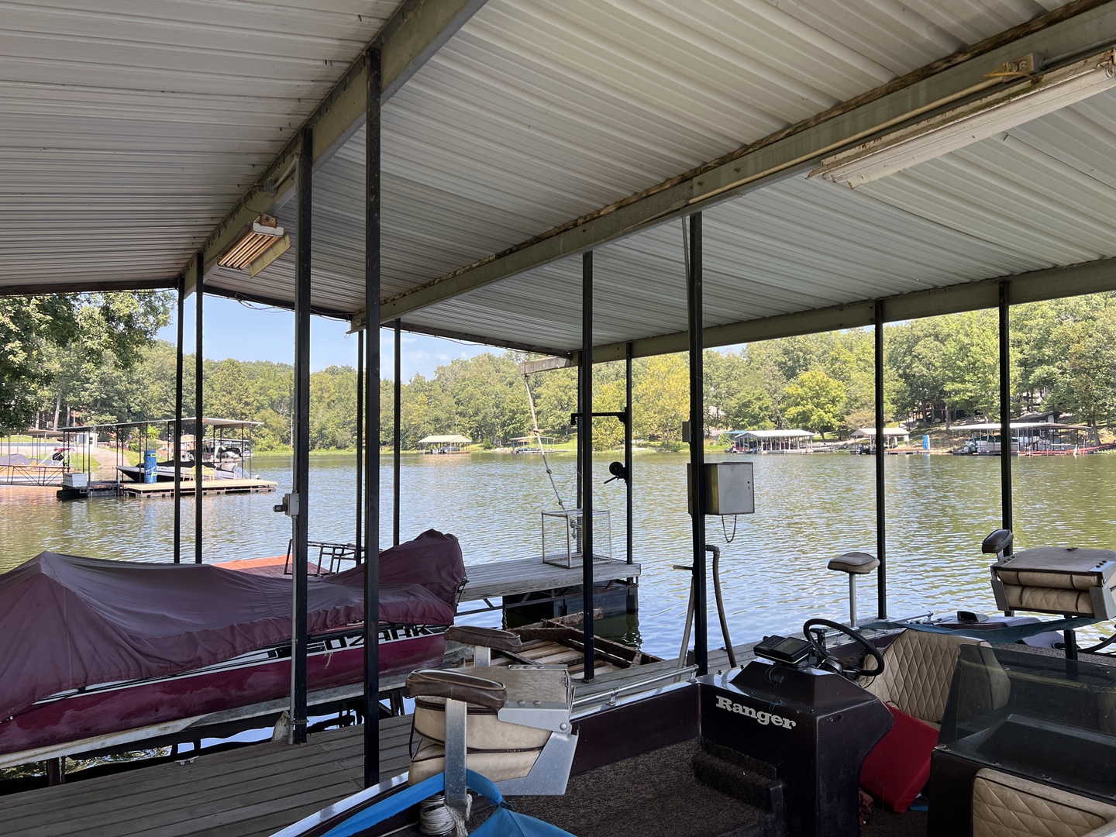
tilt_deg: +1.4
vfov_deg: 53.1
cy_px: 418
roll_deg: +0.8
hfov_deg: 67.3
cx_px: 558
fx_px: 838
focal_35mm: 26
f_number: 1.5
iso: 50
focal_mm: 5.7
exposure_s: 1/814
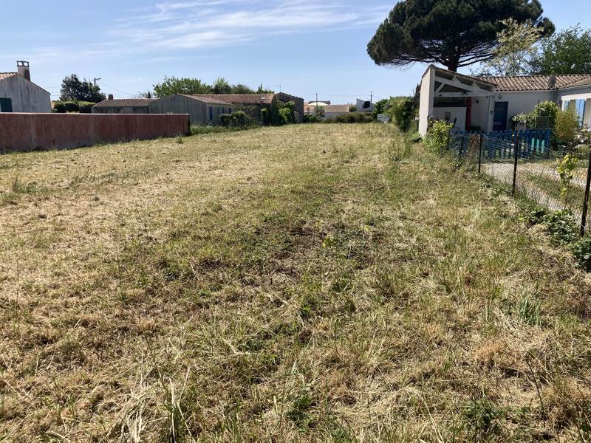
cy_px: 222
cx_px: 296
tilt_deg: -11.6
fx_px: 478
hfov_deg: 63.4
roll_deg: -1.1
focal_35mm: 28
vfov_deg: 49.7
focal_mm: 3.99
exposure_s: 1/2404
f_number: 1.8
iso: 20
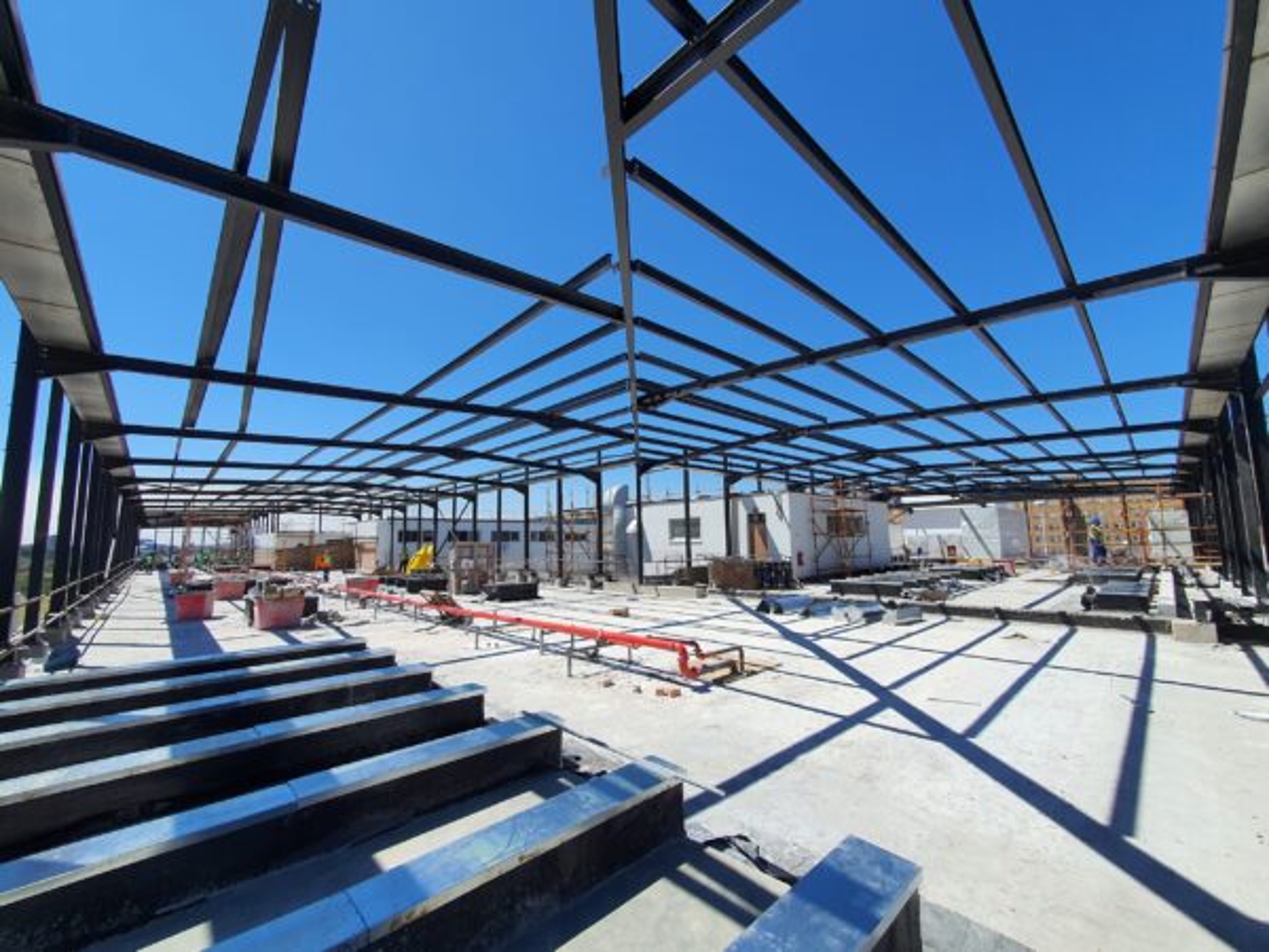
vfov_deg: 89.9
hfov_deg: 106.2
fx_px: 477
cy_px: 476
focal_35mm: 13
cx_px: 634
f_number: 2.2
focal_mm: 1.8
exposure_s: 1/1248
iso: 50
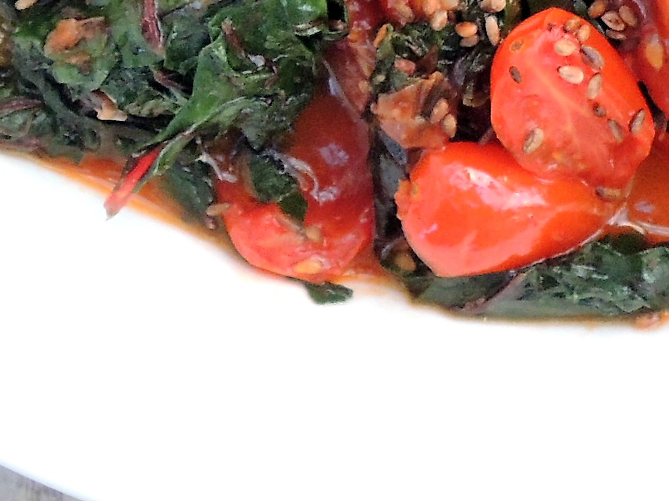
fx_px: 2725
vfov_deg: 10.2
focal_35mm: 141
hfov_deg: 13.8
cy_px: -249
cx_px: 630
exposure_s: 1/50
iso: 400
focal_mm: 6.3
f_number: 3.2
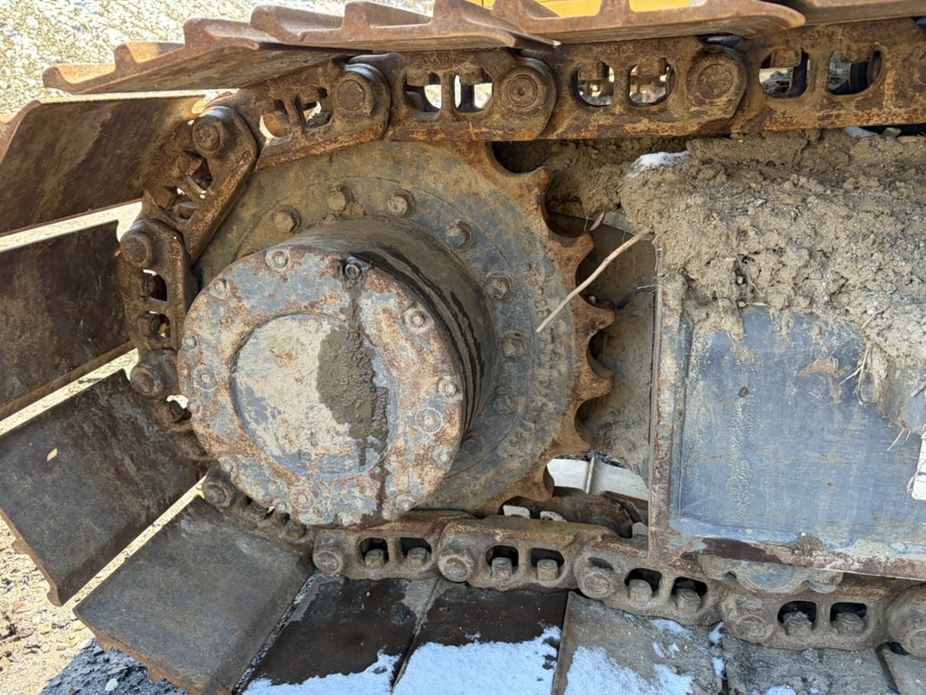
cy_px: 348
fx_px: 696
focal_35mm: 26
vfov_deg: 53.1
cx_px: 463
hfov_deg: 67.3
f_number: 1.6
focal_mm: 5.96
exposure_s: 1/235
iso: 125
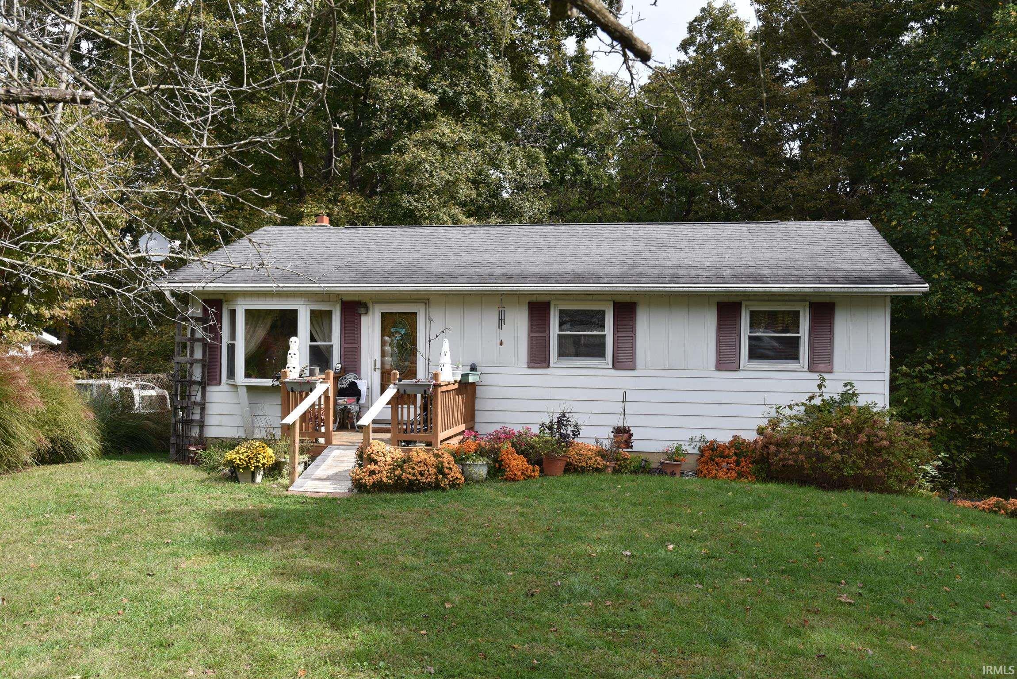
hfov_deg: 58.7
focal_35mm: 32
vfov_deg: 41.1
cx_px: 508
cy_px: 340
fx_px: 904
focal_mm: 32
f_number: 9
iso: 400
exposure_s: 1/320
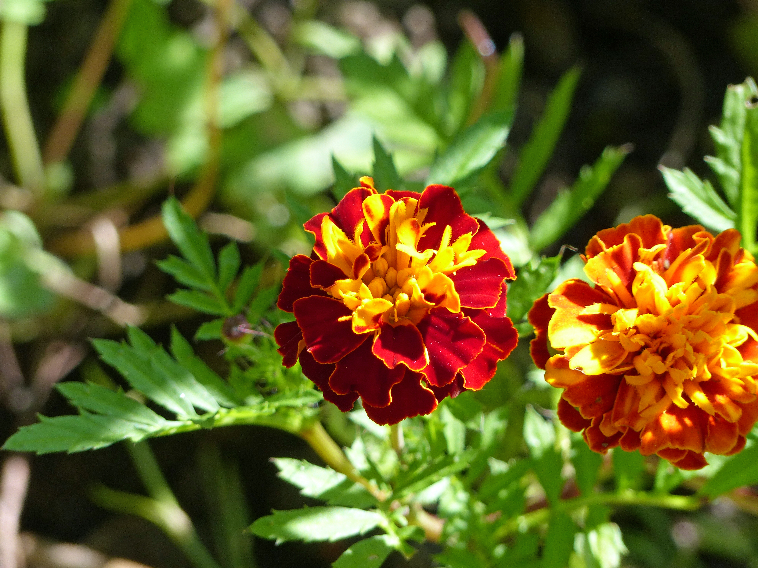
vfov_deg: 2.5
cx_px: 379
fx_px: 13138
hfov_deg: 3.3
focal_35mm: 600
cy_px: 284
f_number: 4
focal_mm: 108
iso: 100
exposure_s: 1/200
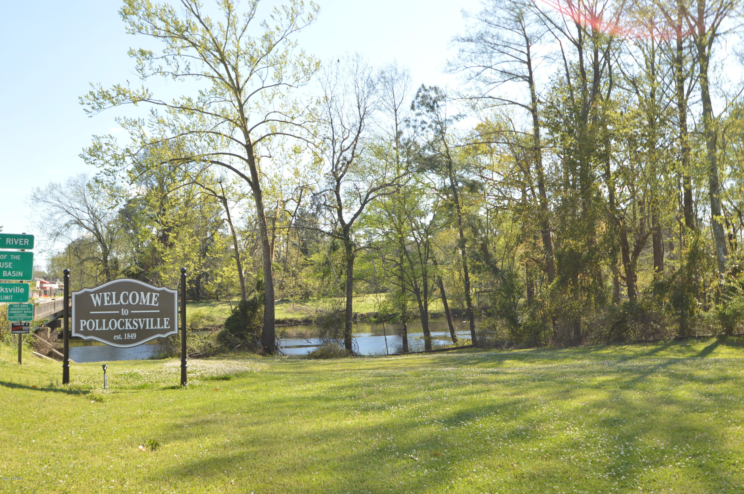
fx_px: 743
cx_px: 372
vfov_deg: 36.8
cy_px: 247
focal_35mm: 36
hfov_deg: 53.2
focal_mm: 24
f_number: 7.1
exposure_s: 1/200
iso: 160
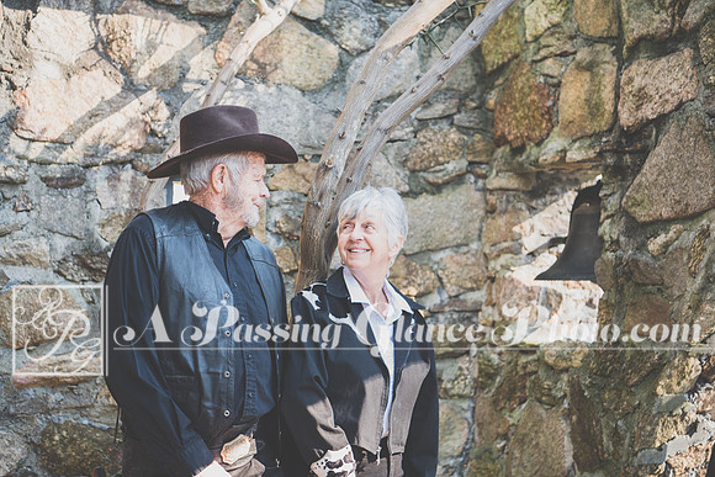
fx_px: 1192
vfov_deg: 22.6
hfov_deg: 33.4
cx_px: 358
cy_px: 238
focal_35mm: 60
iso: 320
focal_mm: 60
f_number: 3.5
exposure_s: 1/80
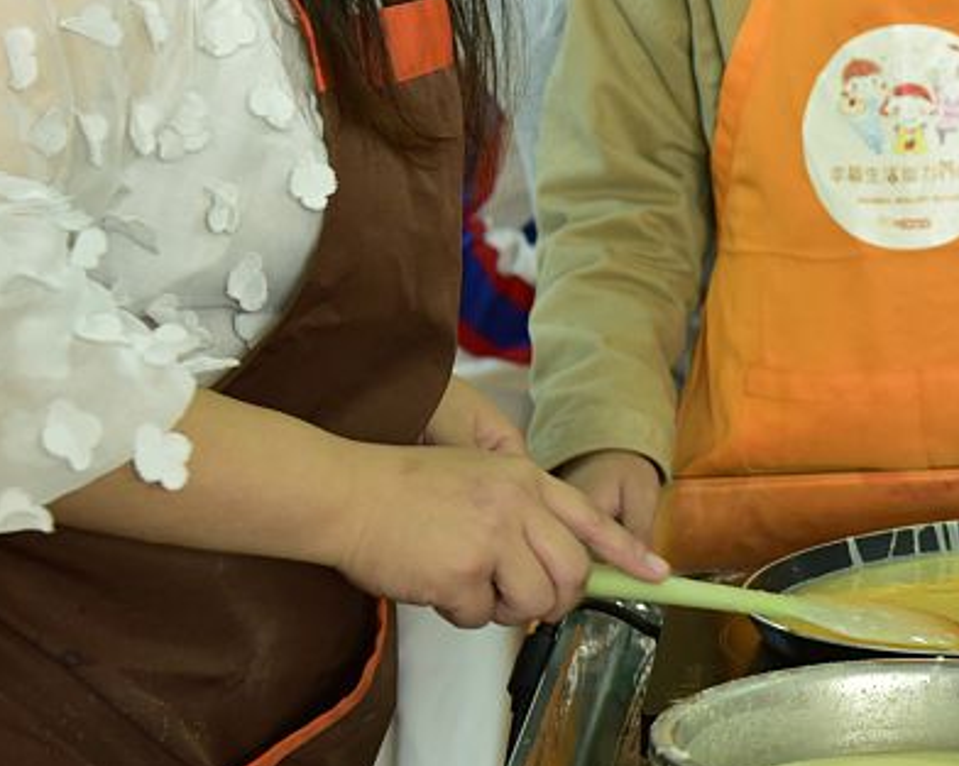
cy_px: 155
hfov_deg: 13.5
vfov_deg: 11.1
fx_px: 3914
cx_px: 1182
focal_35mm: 138
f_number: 3.5
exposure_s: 1/125
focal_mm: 48
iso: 800
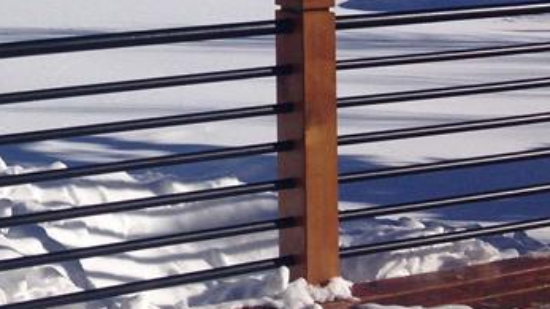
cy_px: -177
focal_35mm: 106
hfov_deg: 18.6
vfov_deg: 10.9
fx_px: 1546
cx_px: -182
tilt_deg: -2.5
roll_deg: +0.0
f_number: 2.4
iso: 50
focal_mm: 4.12
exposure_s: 1/4926
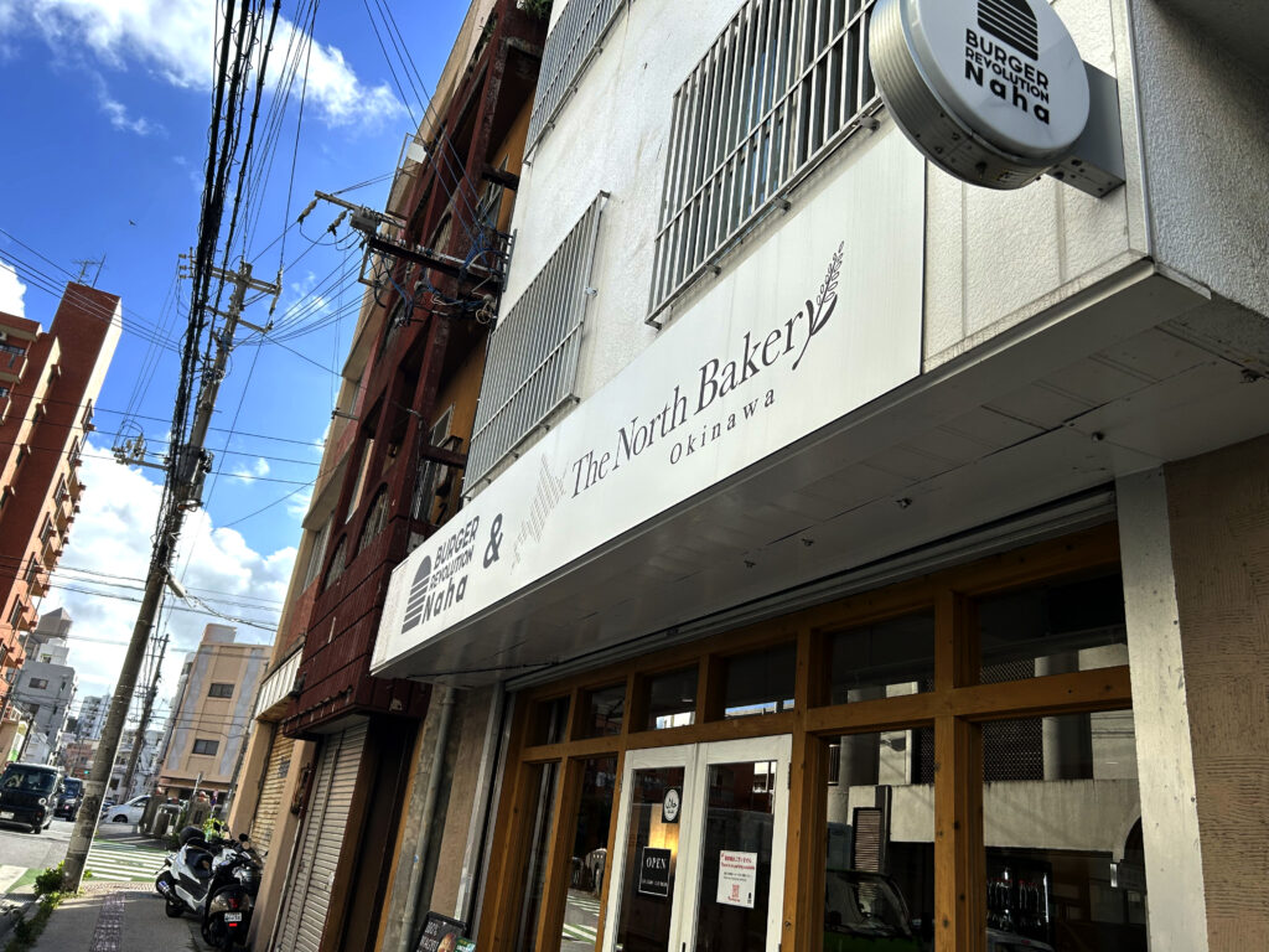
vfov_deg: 53.1
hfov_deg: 67.3
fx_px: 953
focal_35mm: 26
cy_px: 476
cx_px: 634
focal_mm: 5.7
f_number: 1.5
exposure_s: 1/2045
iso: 50
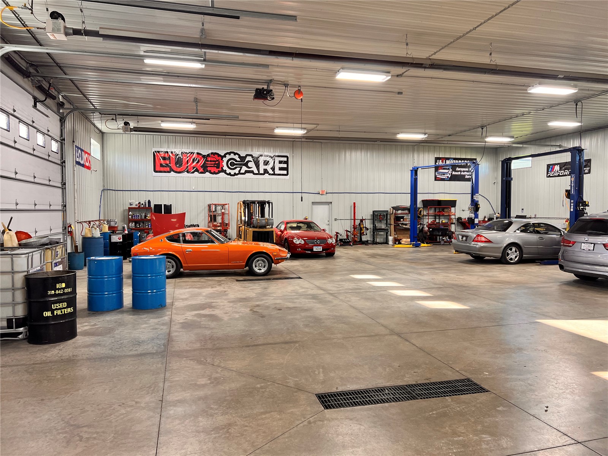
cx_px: 304
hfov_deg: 67.3
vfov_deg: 53.1
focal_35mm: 26
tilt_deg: -3.7
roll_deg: +0.7
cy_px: 228
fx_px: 457
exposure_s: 1/120
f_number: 1.5
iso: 100
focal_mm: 5.7
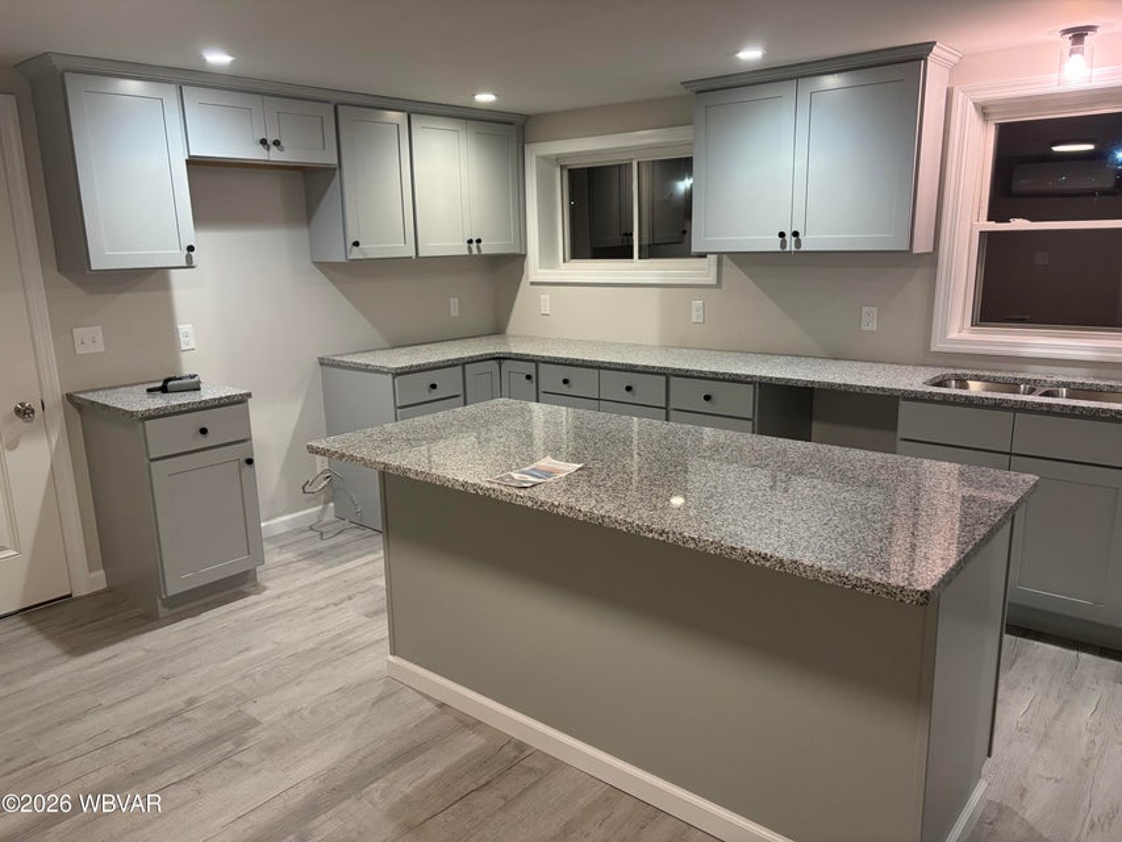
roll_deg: +1.8
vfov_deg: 53.1
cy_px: 421
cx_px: 561
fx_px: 843
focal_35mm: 26
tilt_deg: -12.6
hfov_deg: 67.3
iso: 160
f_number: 1.6
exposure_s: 1/60
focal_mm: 5.96
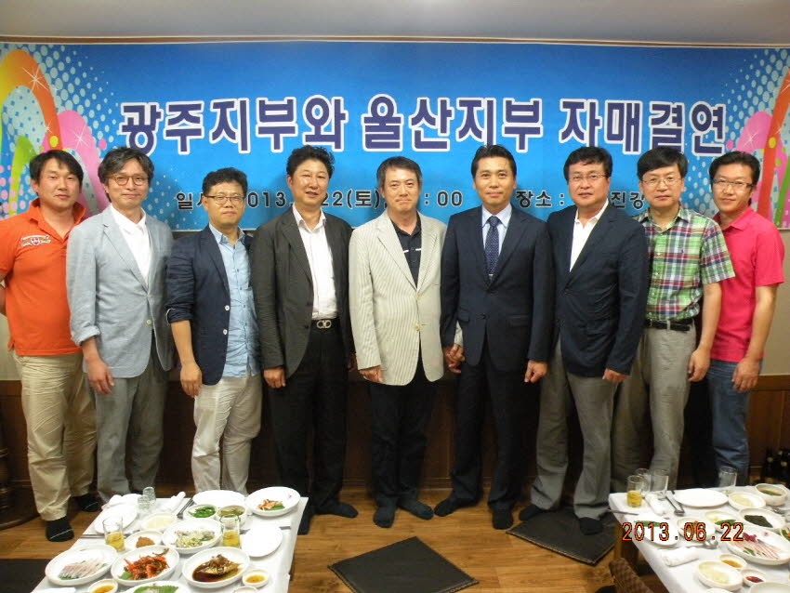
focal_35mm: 27
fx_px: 616
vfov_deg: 51.4
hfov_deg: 65.3
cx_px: 395
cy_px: 296
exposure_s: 1/30
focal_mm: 4.7
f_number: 2.8
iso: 400
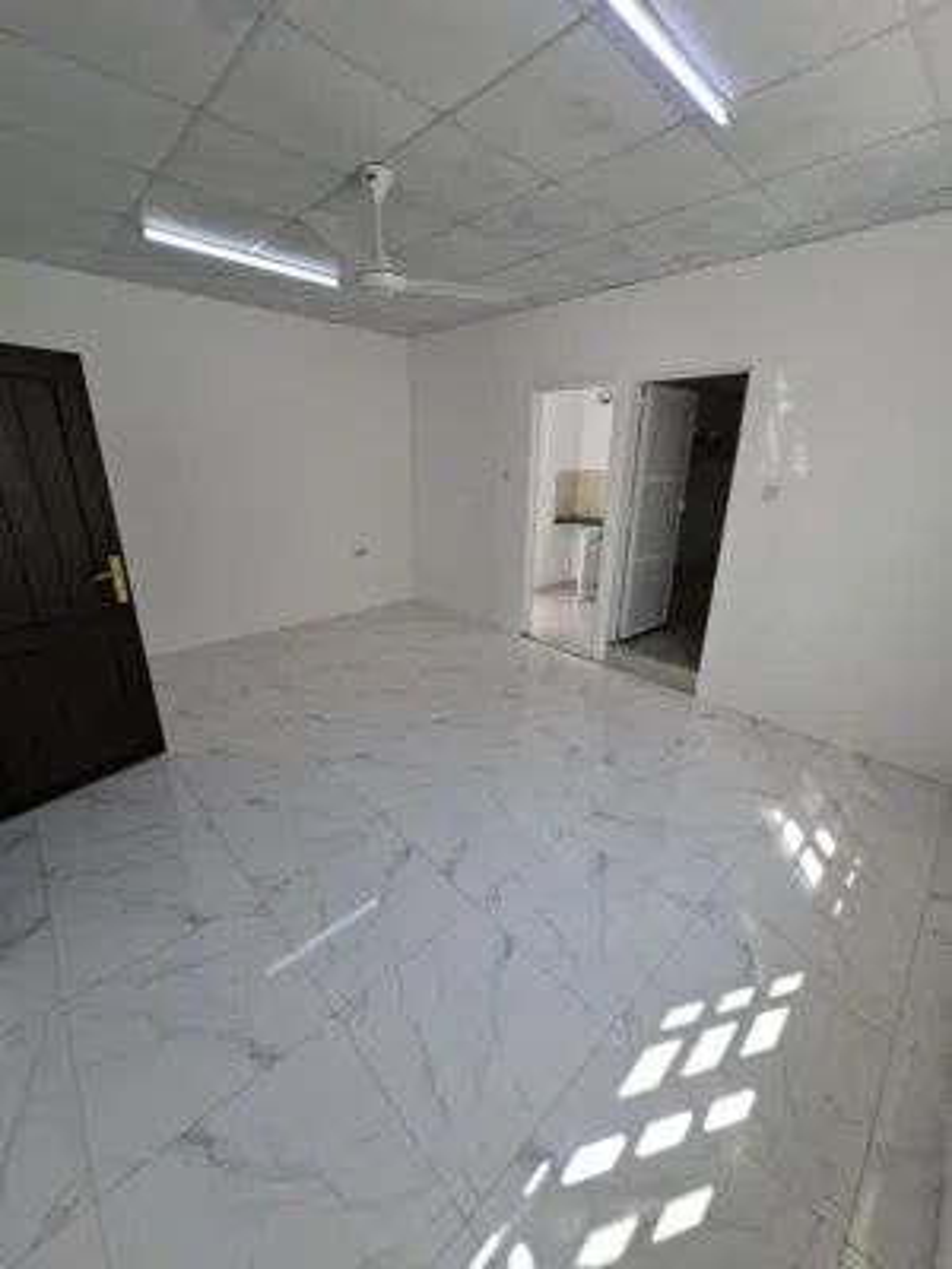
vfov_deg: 106.2
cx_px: 476
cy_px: 634
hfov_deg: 89.9
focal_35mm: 13
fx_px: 477
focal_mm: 1.74
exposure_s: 1/120
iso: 40
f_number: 2.2
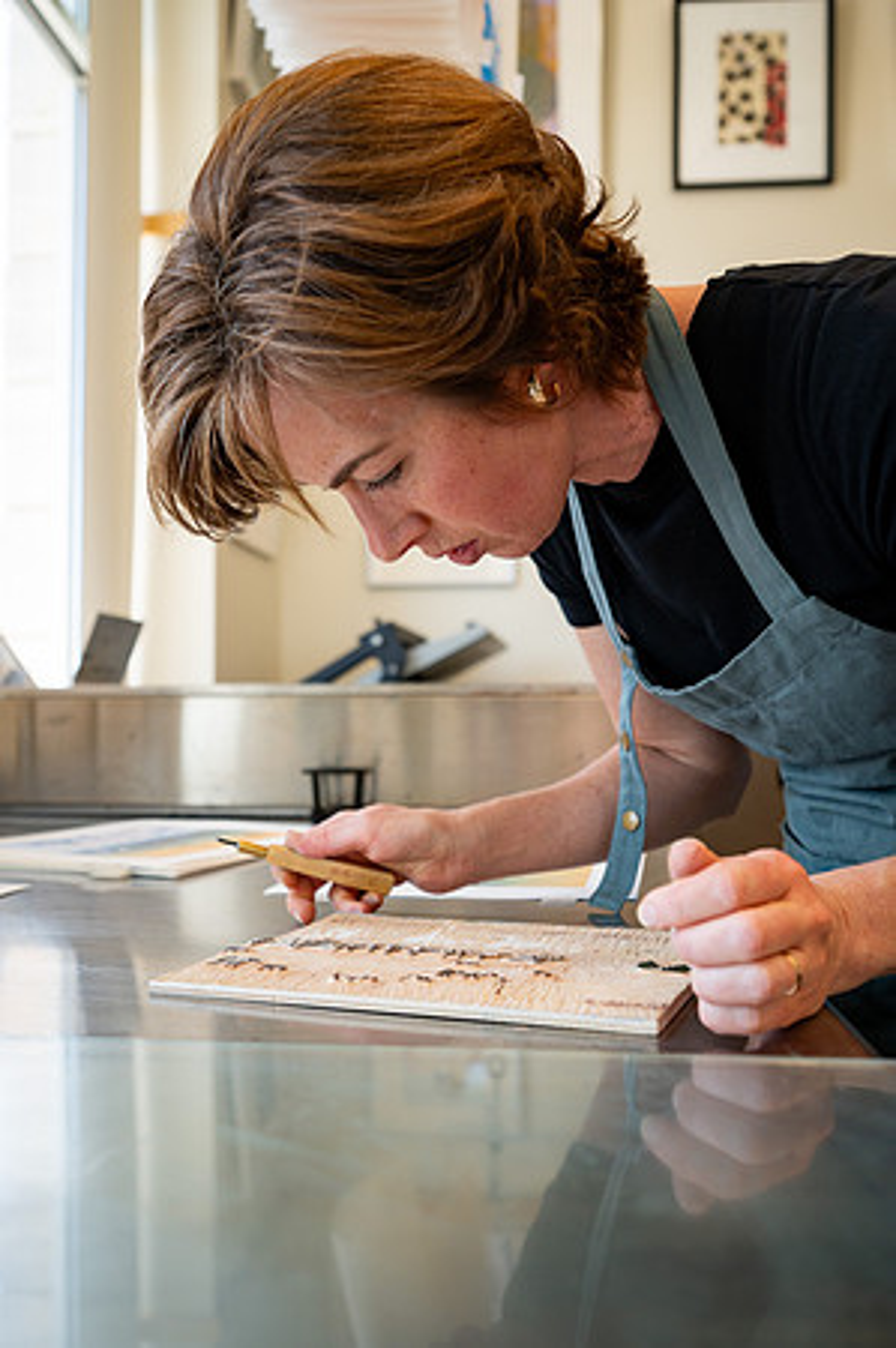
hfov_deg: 43.5
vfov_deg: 62.0
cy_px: 674
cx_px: 448
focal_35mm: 30
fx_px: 1123
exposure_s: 1/250
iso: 500
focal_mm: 30
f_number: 4
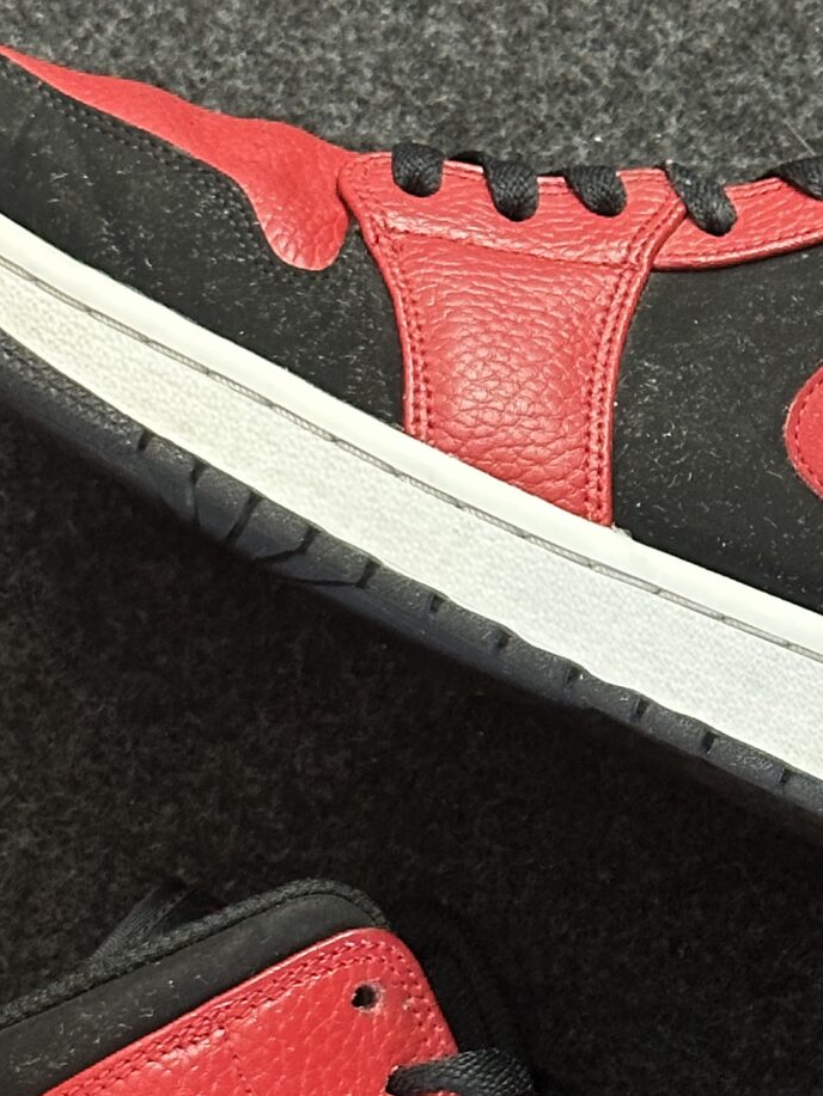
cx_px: 726
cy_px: 1014
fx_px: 4247
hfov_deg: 11.0
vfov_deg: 14.5
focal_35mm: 134
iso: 400
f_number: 1.78
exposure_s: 1/33
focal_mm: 6.86
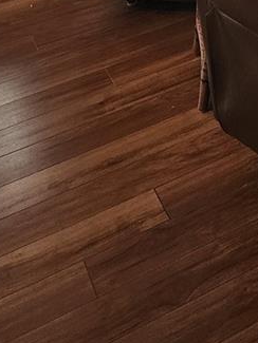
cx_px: 361
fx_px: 844
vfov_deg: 18.3
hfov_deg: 16.2
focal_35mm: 85
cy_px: -270
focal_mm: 6.4
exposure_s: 1/120
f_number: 1.8
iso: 200
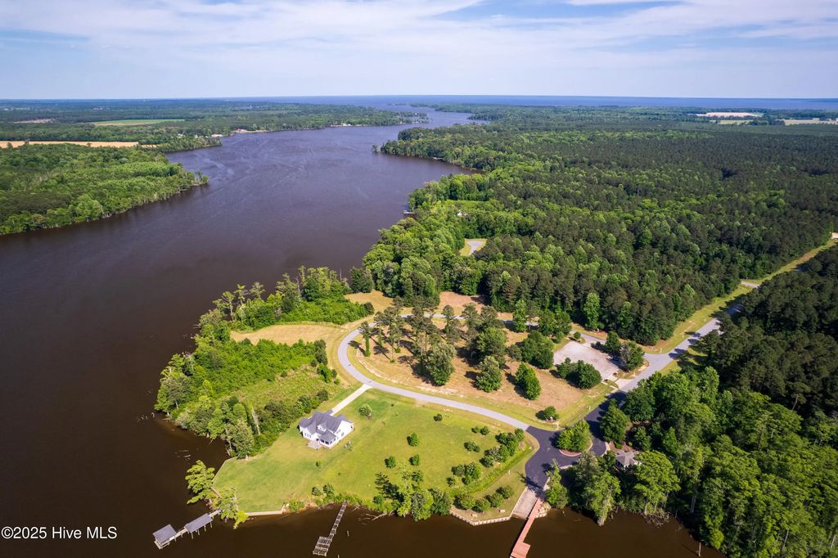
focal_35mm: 22
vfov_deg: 57.2
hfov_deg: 78.6
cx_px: 419
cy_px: 279
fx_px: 512
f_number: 2.8
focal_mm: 8.38
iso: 100
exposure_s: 1/40
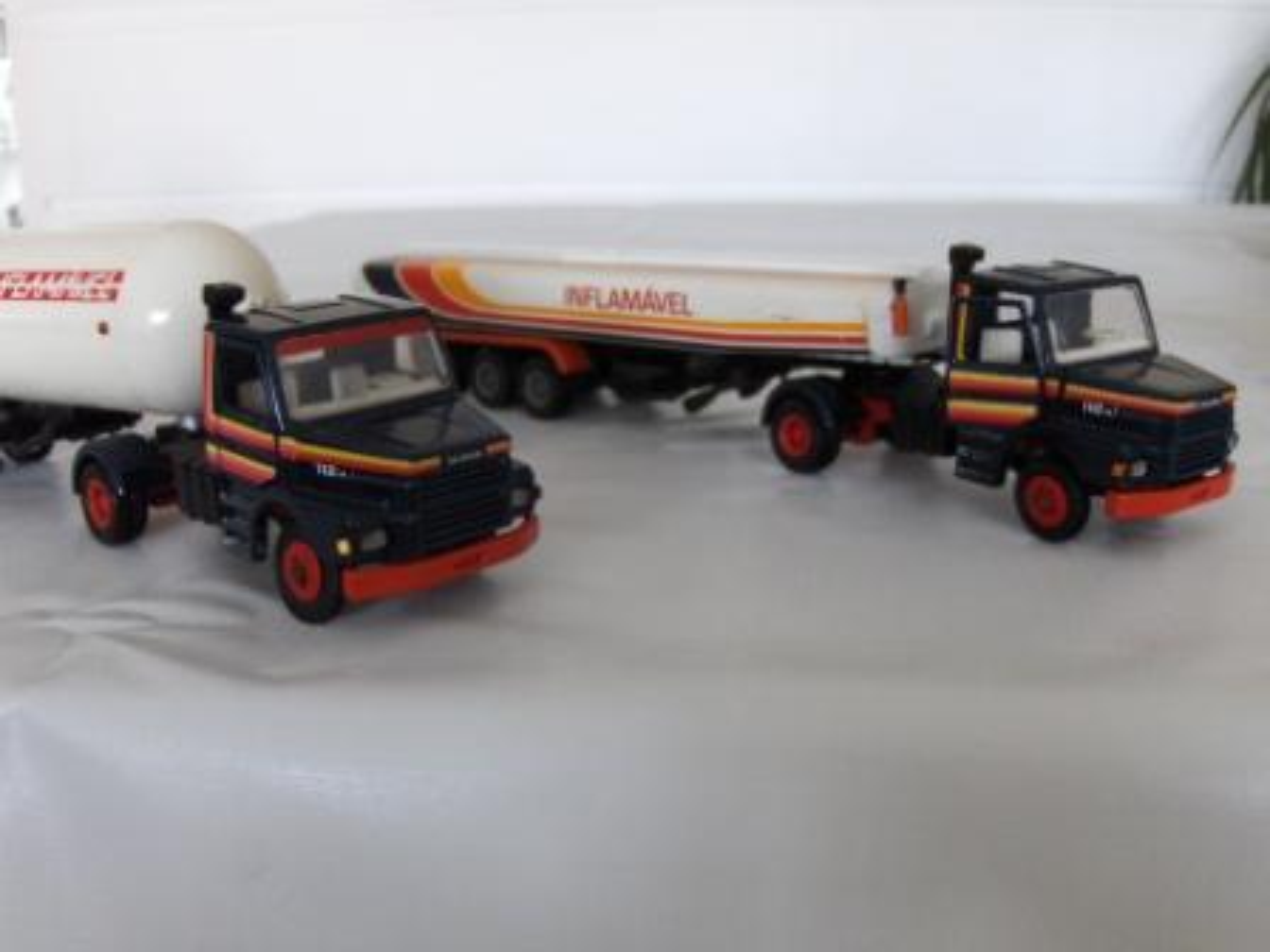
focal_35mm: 35
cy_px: 476
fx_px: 1284
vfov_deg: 40.7
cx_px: 635
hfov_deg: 52.6
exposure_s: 1/53.1
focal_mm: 7.5
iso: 200
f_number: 2.8
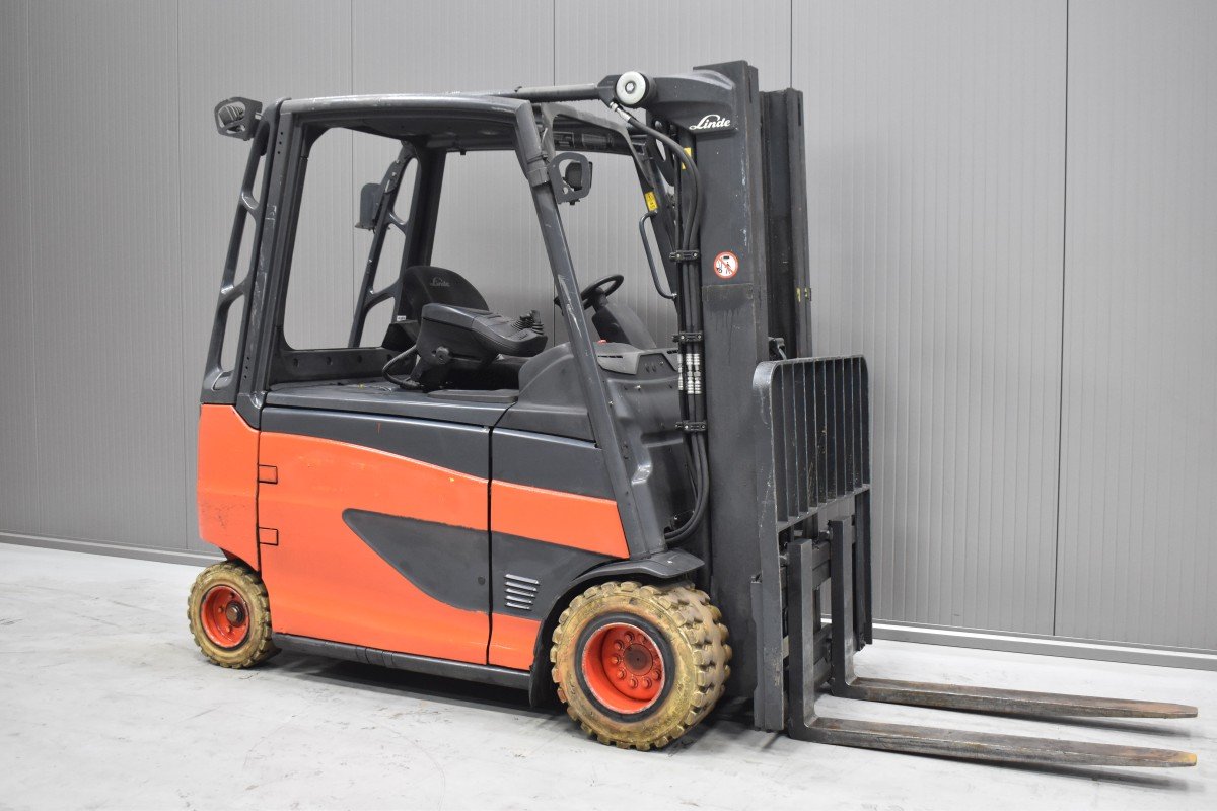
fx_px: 1217
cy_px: 406
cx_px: 608
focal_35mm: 36
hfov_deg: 53.1
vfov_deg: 36.9
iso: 1600
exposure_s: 1/40
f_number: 4.5
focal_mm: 24
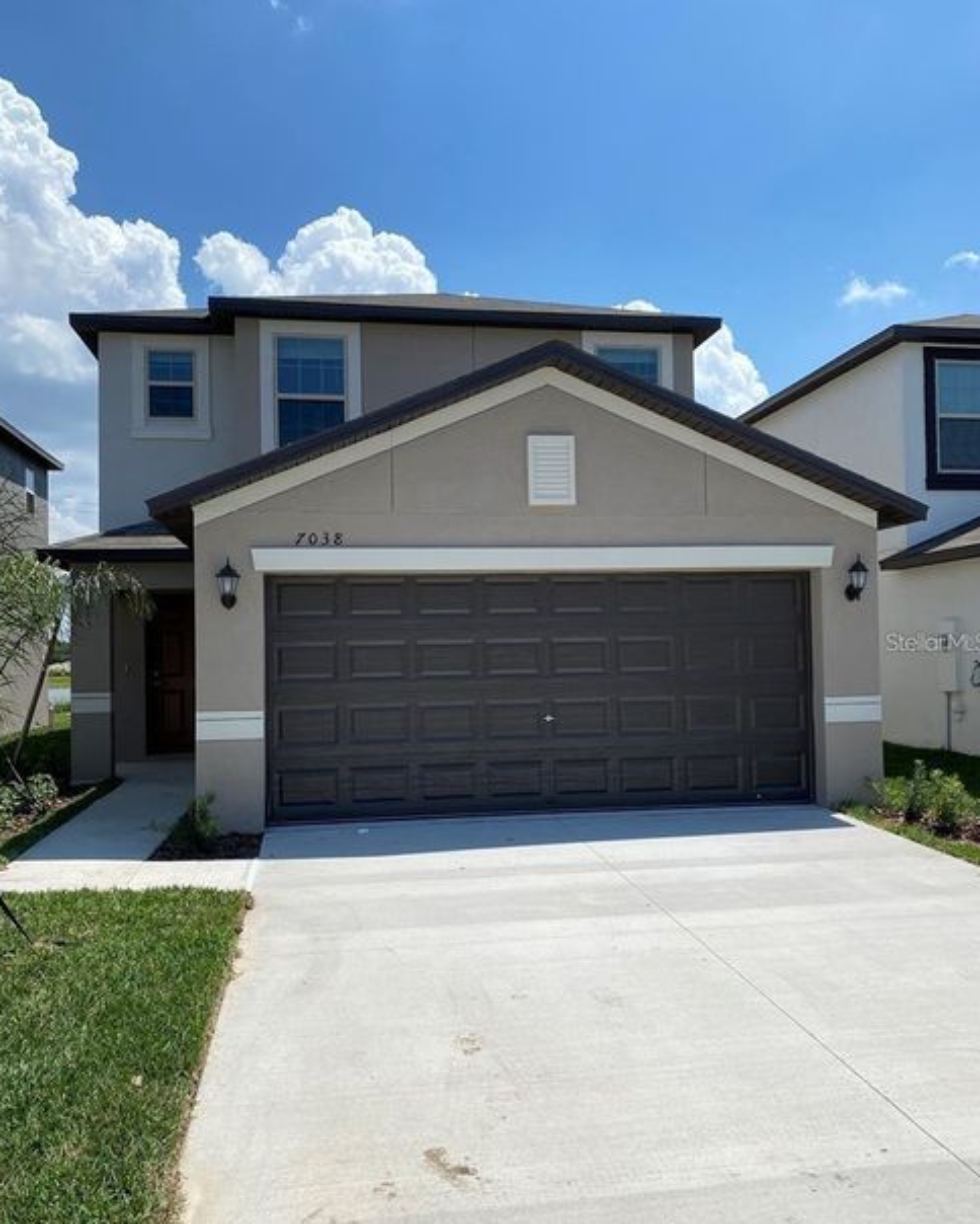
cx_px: 486
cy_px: 641
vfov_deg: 62.1
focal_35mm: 28
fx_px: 1014
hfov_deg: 51.6
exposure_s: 1/5025
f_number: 1.8
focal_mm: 4.25
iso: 32
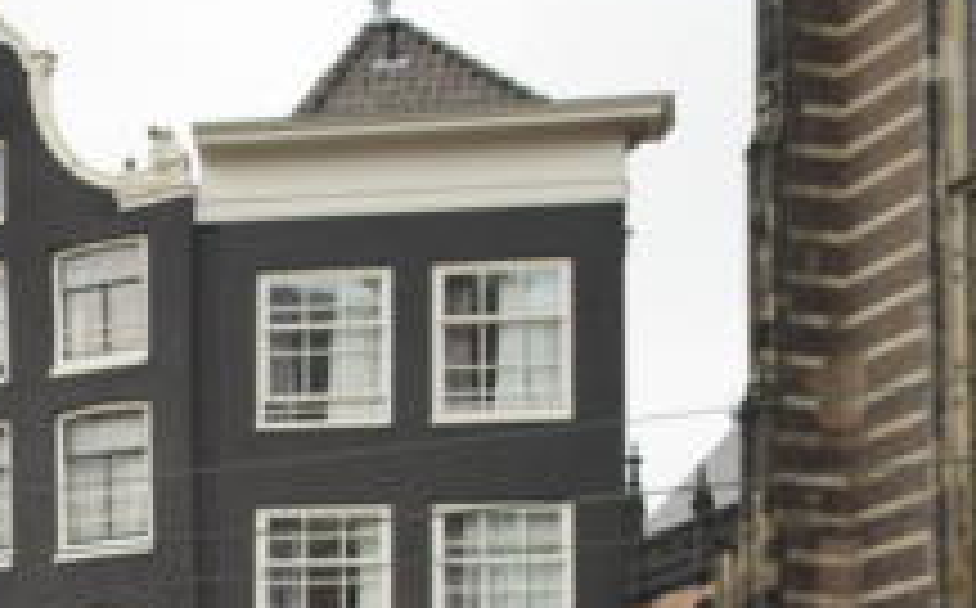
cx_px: 49
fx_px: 2497
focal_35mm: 94
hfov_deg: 21.5
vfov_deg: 13.6
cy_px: 646
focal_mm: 40
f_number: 3.2
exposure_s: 1/100
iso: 100
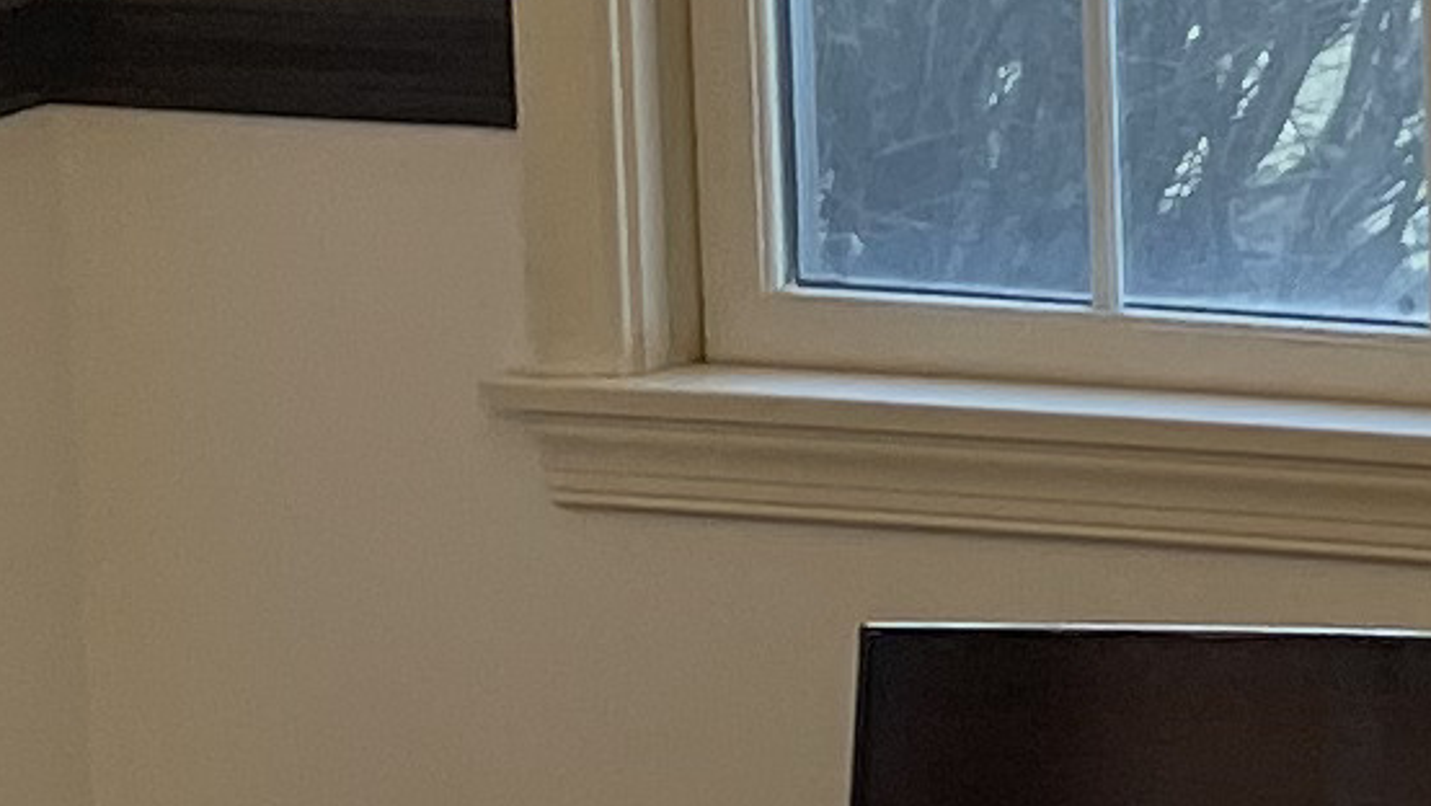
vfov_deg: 5.8
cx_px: 2694
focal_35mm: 206
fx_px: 7819
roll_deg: +1.1
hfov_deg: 9.8
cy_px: -659
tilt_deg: -5.6
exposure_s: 1/121
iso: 100
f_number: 1.6
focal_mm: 5.1
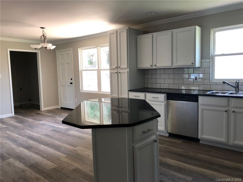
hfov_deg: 63.4
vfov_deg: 49.7
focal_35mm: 28
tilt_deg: -4.7
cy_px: 91
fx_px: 197
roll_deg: +1.5
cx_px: 122
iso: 32
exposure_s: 1/30
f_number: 1.8
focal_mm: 4
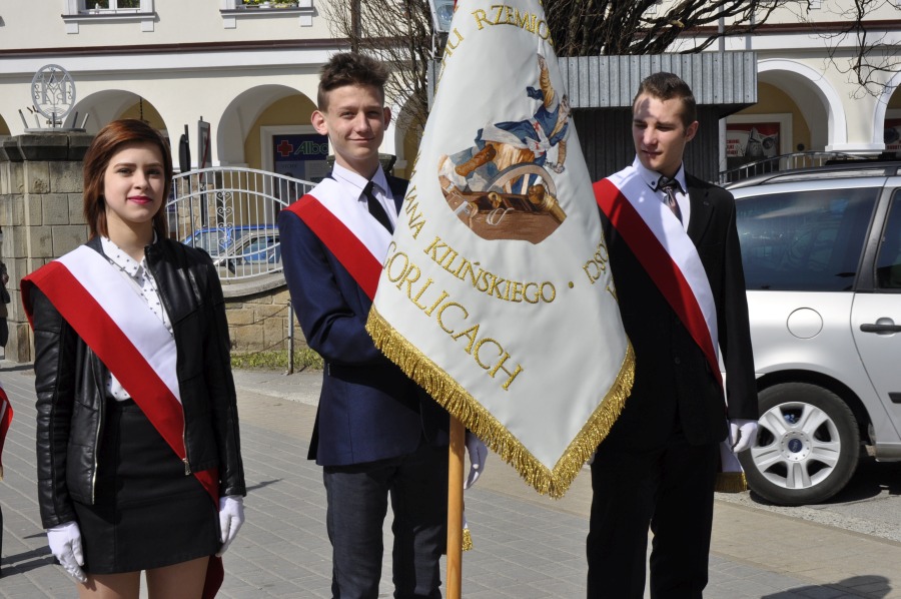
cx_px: 450
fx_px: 1425
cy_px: 300
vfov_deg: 23.7
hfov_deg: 35.1
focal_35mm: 57
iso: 200
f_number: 10
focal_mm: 38
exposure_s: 1/400
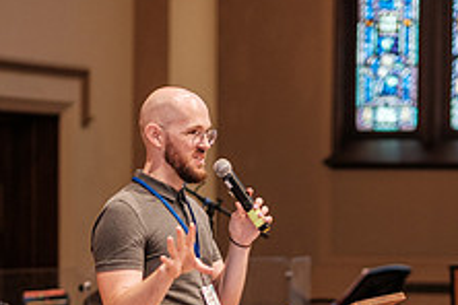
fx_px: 2163
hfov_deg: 12.1
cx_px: 241
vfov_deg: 8.0
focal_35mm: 170
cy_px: 334
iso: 1000
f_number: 1.4
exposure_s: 1/125
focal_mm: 56
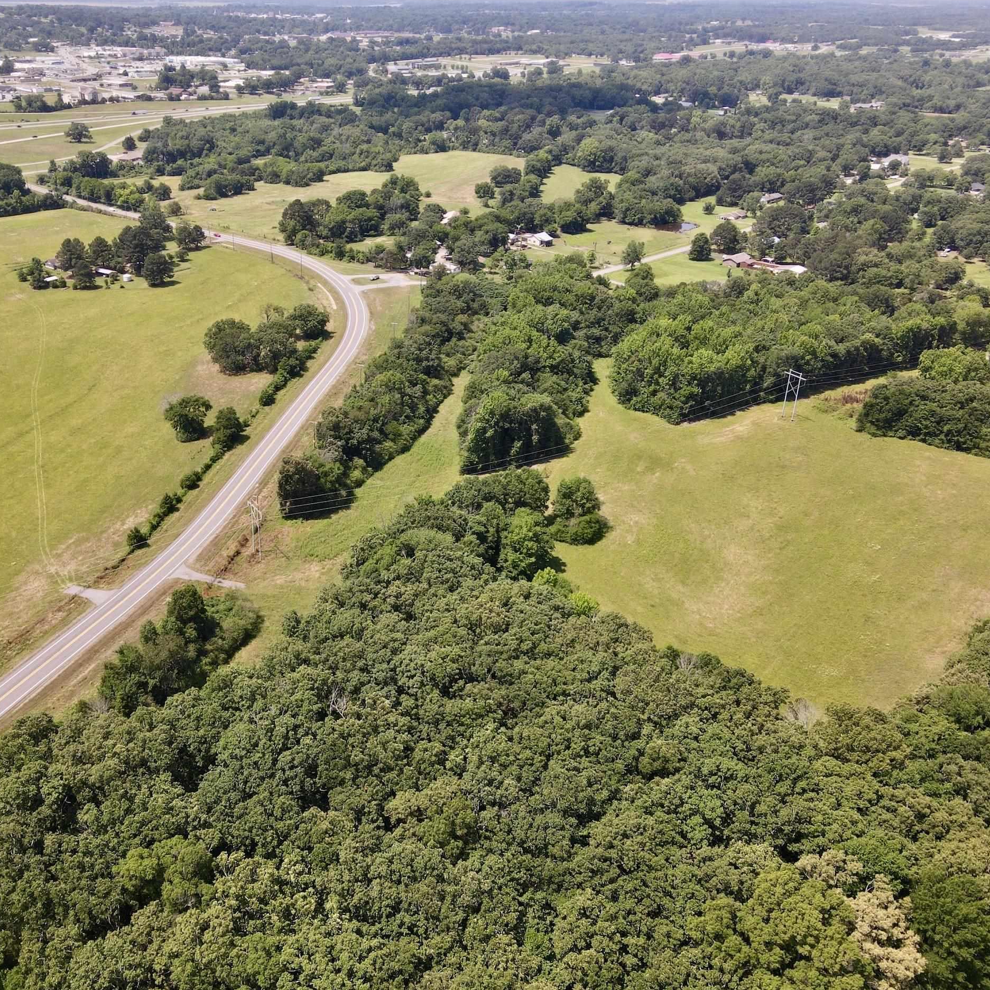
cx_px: 427
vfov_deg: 55.6
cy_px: 491
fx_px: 938
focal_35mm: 29
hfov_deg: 55.4
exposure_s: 1/15
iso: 240
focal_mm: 4.5
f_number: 2.8
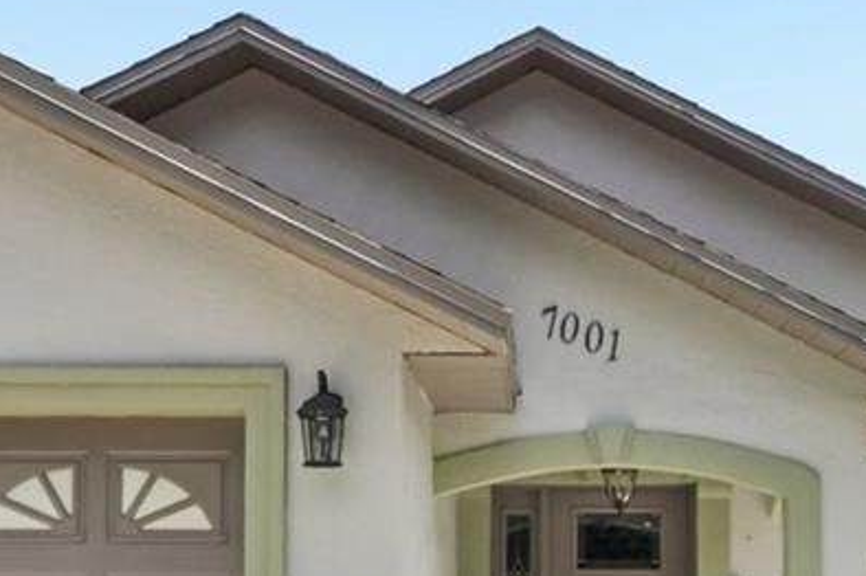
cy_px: 580
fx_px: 1562
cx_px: 525
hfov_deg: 30.9
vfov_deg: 20.2
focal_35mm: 65
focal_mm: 16
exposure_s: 1/2500
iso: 400
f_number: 8
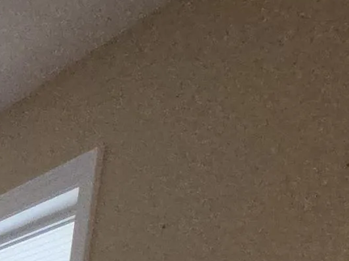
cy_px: 652
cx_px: -554
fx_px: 756
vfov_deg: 13.4
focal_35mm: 75
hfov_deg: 13.8
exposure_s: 1/60
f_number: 2.2
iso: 250
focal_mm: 2.2
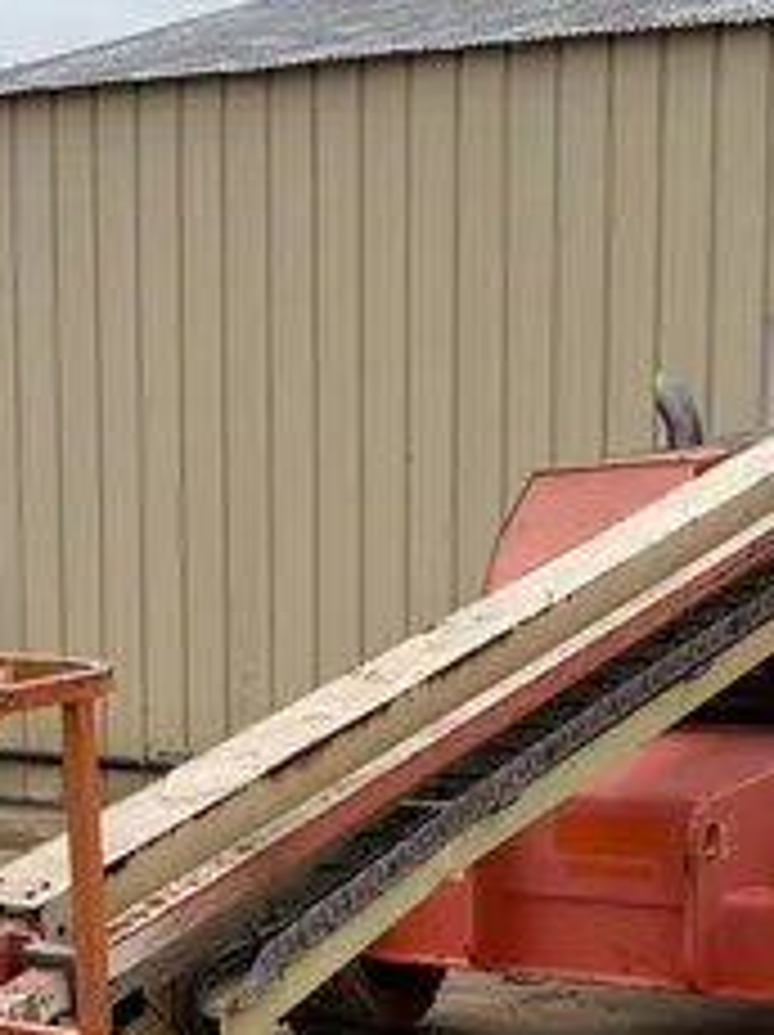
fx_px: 2479
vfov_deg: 23.2
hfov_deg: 17.7
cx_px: 428
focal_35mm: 83
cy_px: 857
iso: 50
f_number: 1.6
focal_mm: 5.96
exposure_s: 1/3413
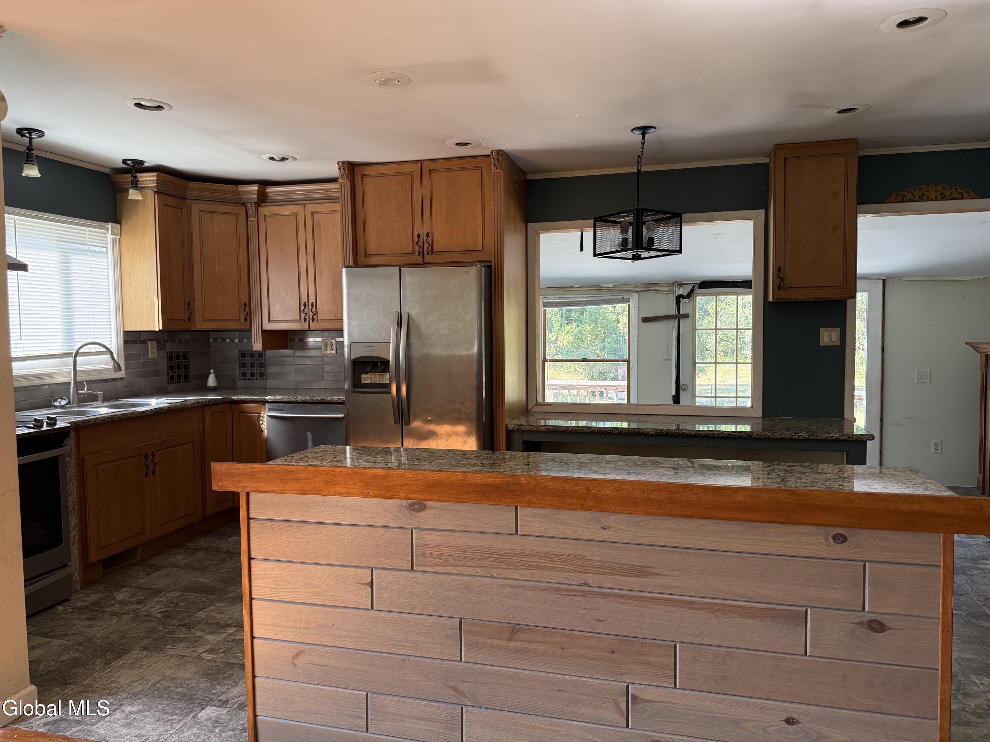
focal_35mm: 24
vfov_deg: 56.8
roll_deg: +0.5
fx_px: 686
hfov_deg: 71.6
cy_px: 371
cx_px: 495
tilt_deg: -2.7
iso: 200
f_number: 1.78
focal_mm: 6.76
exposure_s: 1/188
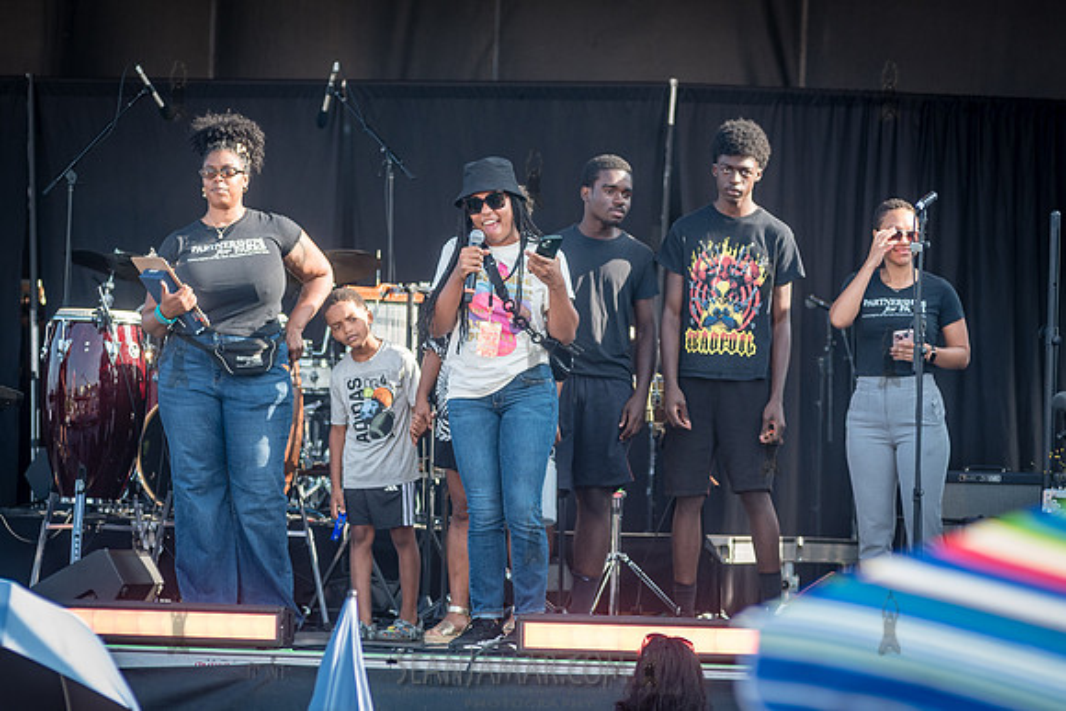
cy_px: 288
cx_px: 496
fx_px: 6099
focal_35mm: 206
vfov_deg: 6.7
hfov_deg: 10.0
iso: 250
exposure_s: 1/400
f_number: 4
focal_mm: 145
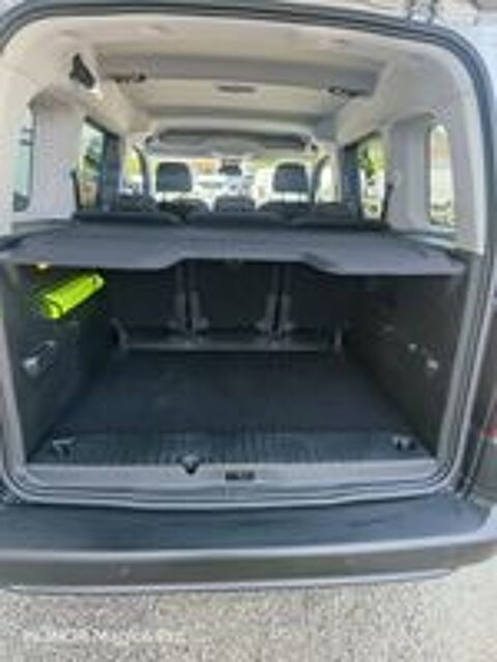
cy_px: 331
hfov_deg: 66.0
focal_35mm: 20
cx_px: 248
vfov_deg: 81.7
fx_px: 383
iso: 64
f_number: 2
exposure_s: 1/100
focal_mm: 1.82
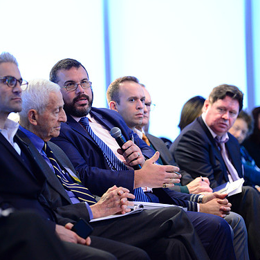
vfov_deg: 10.9
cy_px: 131
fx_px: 1360
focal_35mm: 160
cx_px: 99
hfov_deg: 10.9
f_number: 2.8
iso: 4000
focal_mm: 122
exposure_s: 1/80
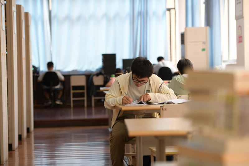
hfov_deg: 20.8
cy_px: 83
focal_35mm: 98
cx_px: 124
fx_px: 678
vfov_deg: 14.0
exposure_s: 1/125
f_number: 2.8
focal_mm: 98
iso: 400
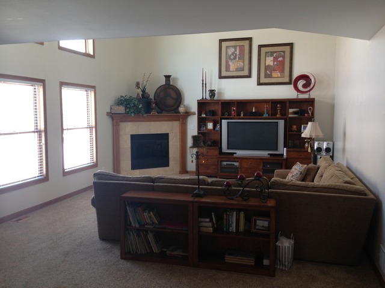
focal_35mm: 33
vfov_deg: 42.9
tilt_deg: -5.9
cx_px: 192
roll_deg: +0.3
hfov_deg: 55.4
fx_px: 367
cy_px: 144
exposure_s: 1/30
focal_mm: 4.12
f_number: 2.4
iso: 50
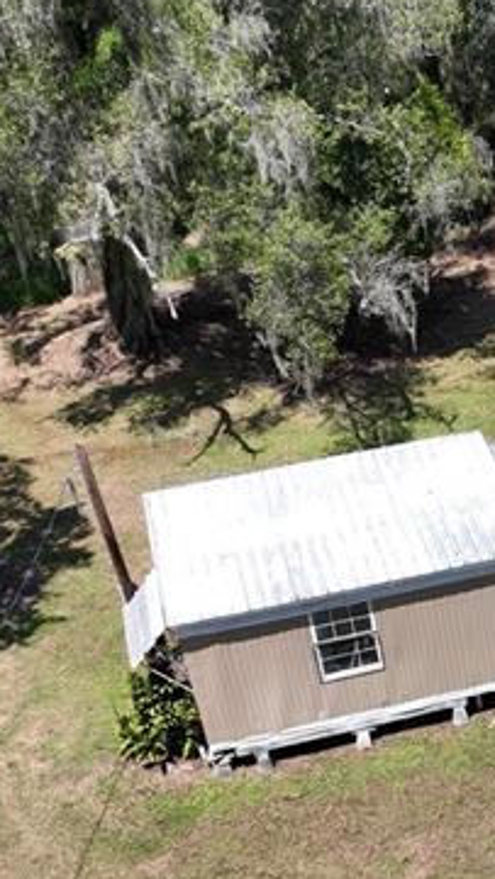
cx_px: 795
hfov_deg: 14.9
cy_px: 804
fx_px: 1727
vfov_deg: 27.5
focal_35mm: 74
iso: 100
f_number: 3.2
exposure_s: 1/2000
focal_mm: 12.29
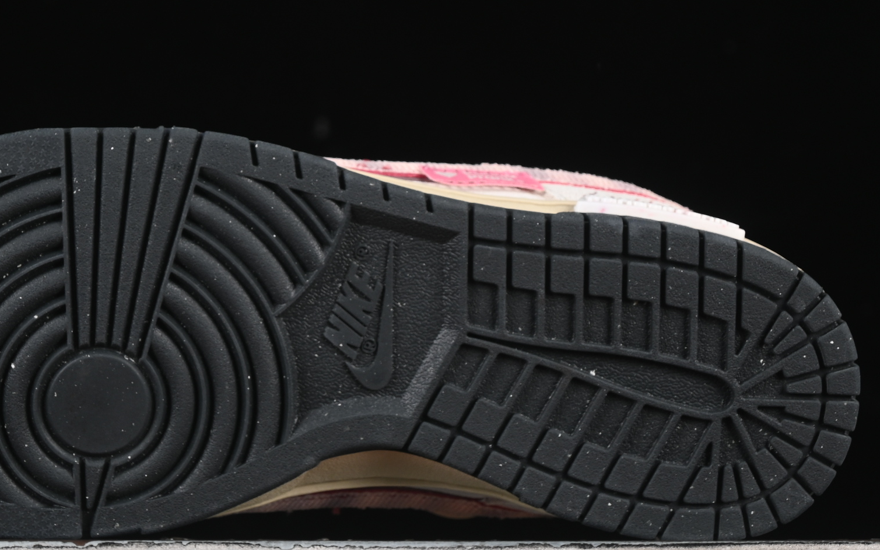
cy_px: 197
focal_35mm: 141
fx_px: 3381
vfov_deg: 9.3
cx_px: 297
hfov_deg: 14.8
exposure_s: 1/60
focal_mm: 50
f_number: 6.3
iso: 160
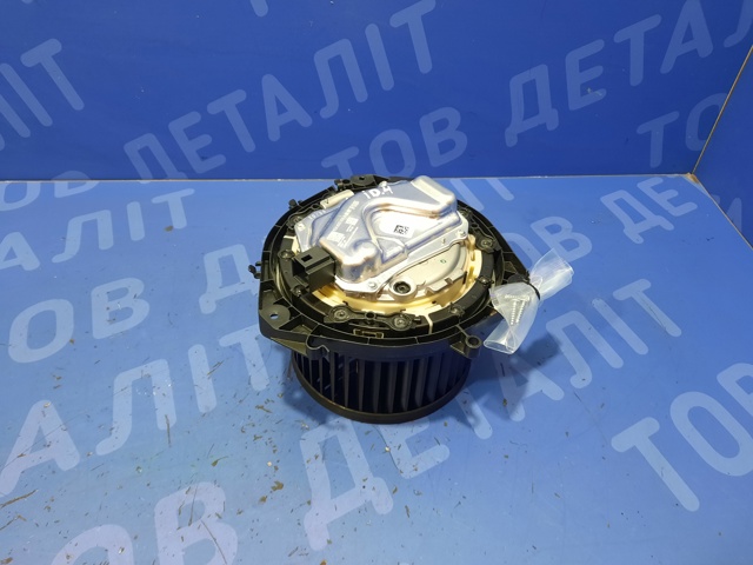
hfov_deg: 69.4
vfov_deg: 54.9
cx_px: 376
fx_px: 544
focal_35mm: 25
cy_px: 282
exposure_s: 1/33
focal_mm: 4.6
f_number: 2
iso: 320
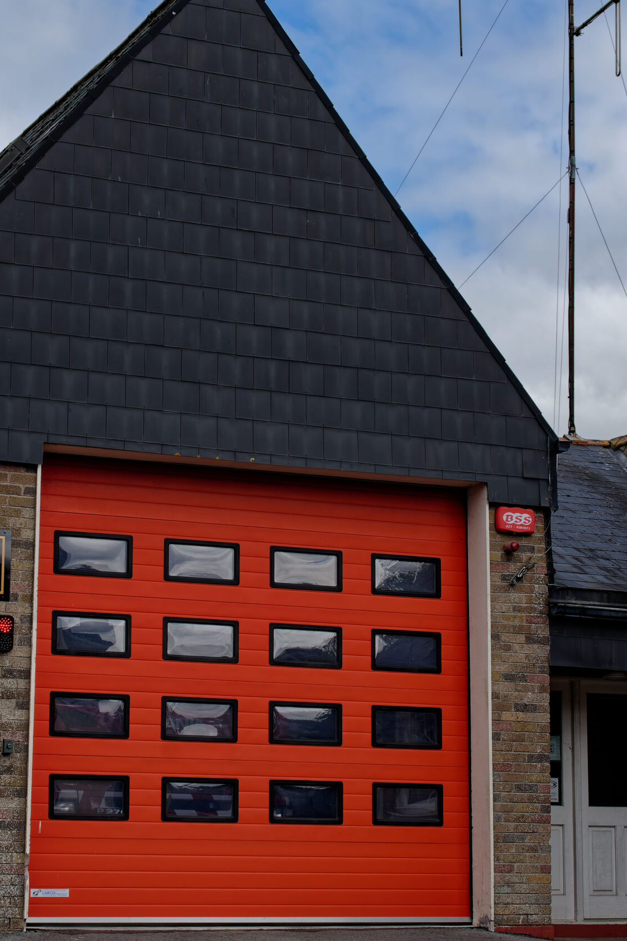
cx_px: 230
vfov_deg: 25.4
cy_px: 470
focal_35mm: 80
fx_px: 2084
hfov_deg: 17.1
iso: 250
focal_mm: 35
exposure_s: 1/500
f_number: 8
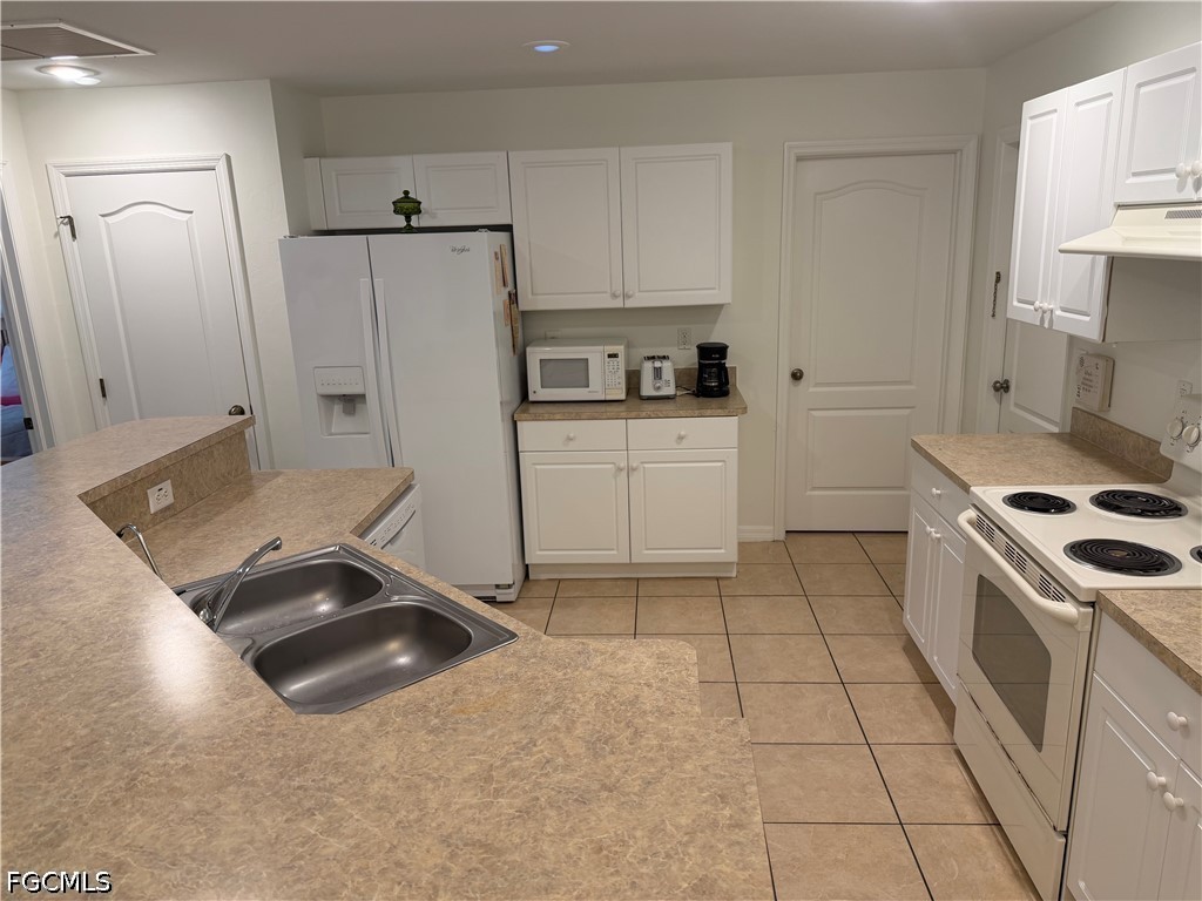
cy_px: 450
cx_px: 601
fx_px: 833
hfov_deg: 71.6
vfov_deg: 56.8
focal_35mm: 24
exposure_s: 1/60
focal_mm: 6.76
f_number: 1.78
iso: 100
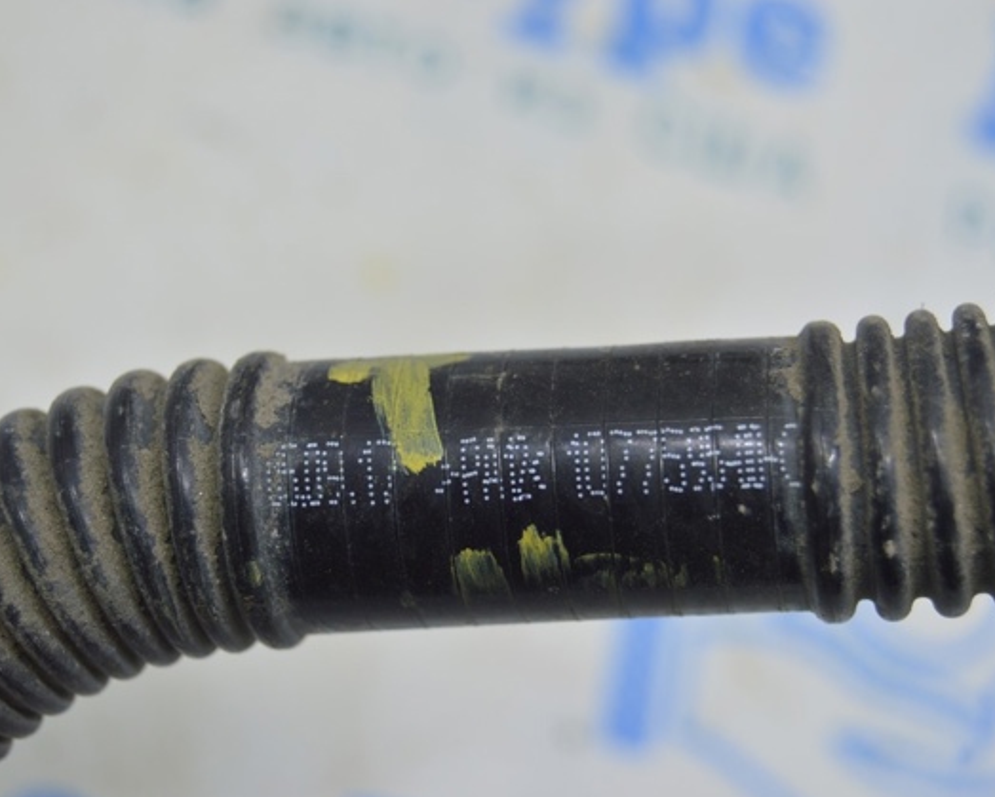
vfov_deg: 16.3
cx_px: 563
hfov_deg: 20.2
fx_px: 2787
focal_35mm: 95
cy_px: 400
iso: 400
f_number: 5.6
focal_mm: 55
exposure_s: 1/20
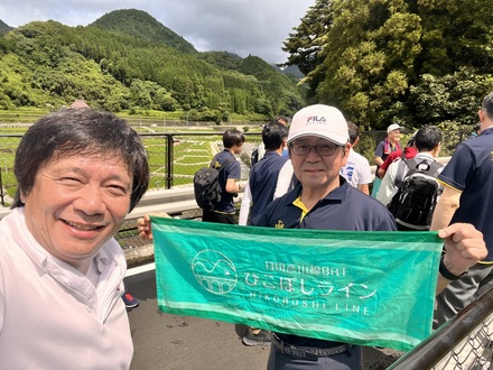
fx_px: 328
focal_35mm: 23
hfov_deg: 73.9
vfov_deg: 58.9
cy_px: 185
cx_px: 246
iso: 32
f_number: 2.2
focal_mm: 2.71
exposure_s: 1/1316
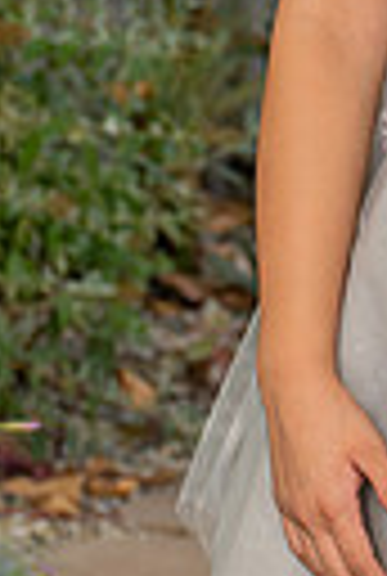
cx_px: 406
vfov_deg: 6.7
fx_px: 4891
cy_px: -130
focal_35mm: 305
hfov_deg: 4.5
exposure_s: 1/200
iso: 200
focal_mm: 58
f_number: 4
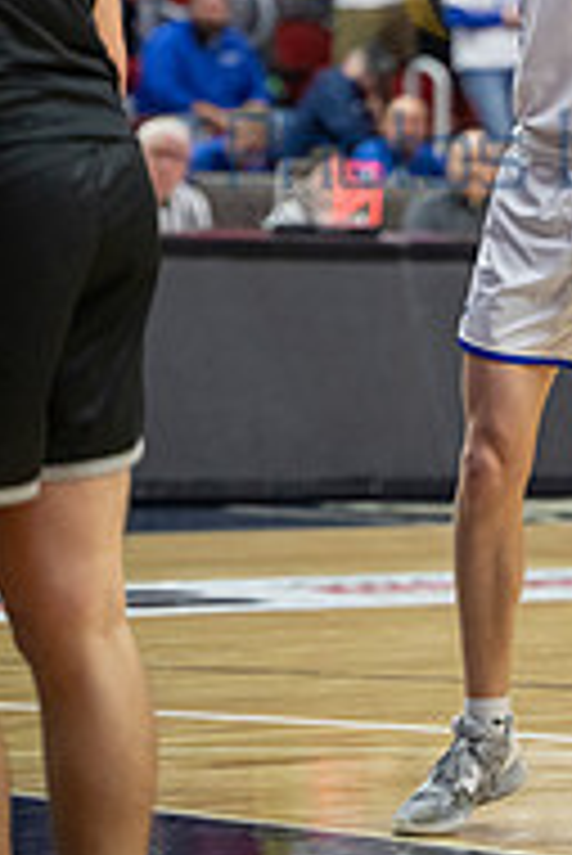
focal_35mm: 284
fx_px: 6756
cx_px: 635
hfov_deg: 4.8
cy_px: -76
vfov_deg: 7.2
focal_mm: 120
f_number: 2.8
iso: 2500
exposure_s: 1/1000
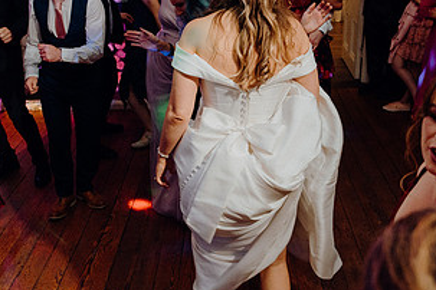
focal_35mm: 46
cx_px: 219
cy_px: 128
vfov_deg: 29.2
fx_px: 557
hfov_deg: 42.7
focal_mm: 24
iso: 2500
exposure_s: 1/160
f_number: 3.5
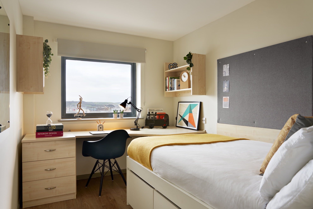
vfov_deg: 53.2
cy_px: 104
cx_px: 156
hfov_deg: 73.7
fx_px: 209
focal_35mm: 24
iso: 50
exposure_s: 1/20
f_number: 10
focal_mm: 24
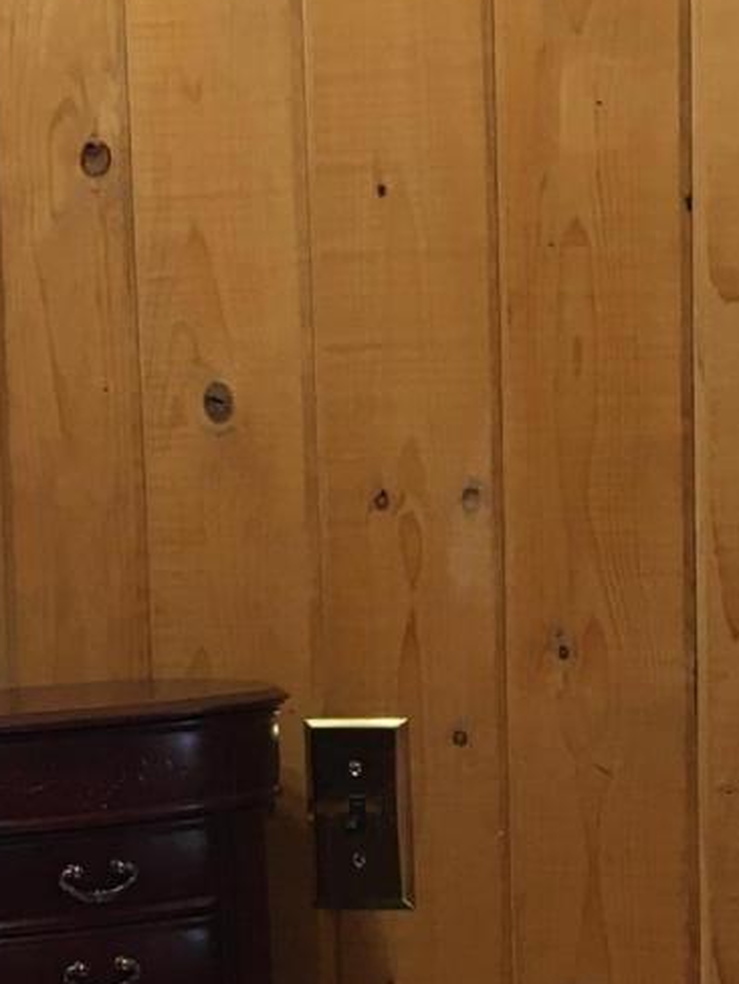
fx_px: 3383
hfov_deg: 12.5
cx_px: 491
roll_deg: +0.6
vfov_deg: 16.2
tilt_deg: -9.4
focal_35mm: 119
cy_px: 1022
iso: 64
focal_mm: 4.15
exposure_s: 1/30
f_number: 2.2
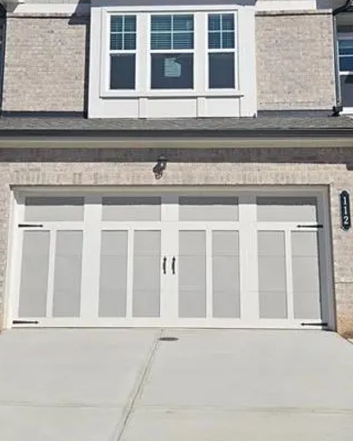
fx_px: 562
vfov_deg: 42.7
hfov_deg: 34.9
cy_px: 179
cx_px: 178
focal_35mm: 43
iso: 25
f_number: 1.8
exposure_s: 1/4529
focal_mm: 5.4
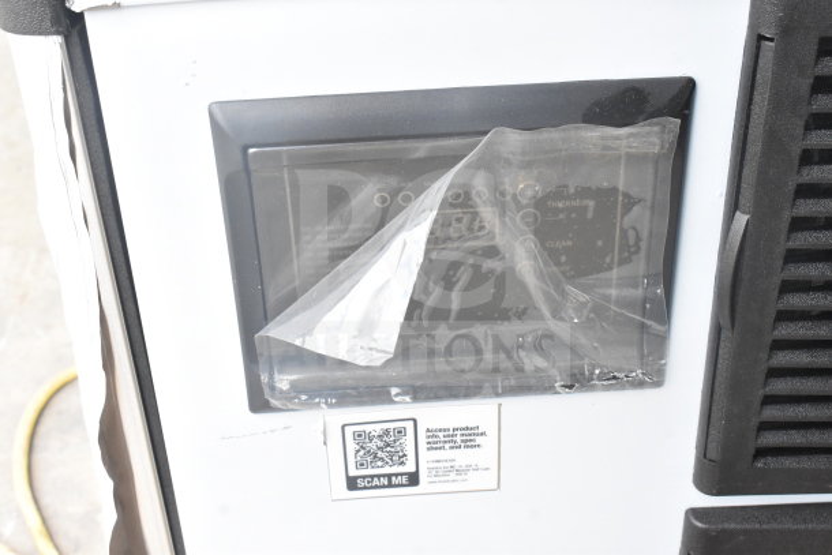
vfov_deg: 25.8
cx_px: 416
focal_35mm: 52
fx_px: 1214
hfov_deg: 37.8
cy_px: 278
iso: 6400
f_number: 11
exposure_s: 1/500
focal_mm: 35
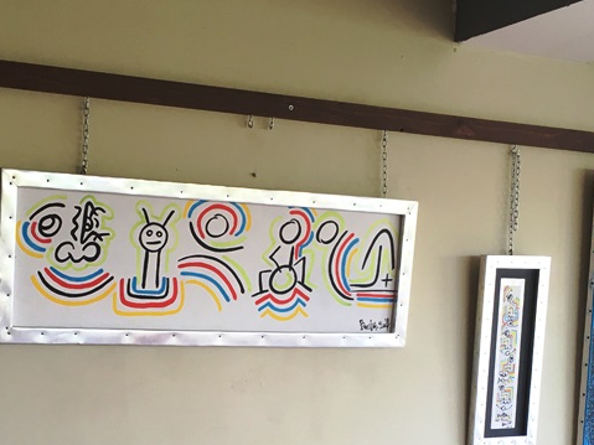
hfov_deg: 30.9
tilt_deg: -4.8
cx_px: 193
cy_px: 394
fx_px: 1064
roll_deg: -0.9
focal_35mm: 62
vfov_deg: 23.1
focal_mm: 4.15
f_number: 2.2
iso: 25
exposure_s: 1/33
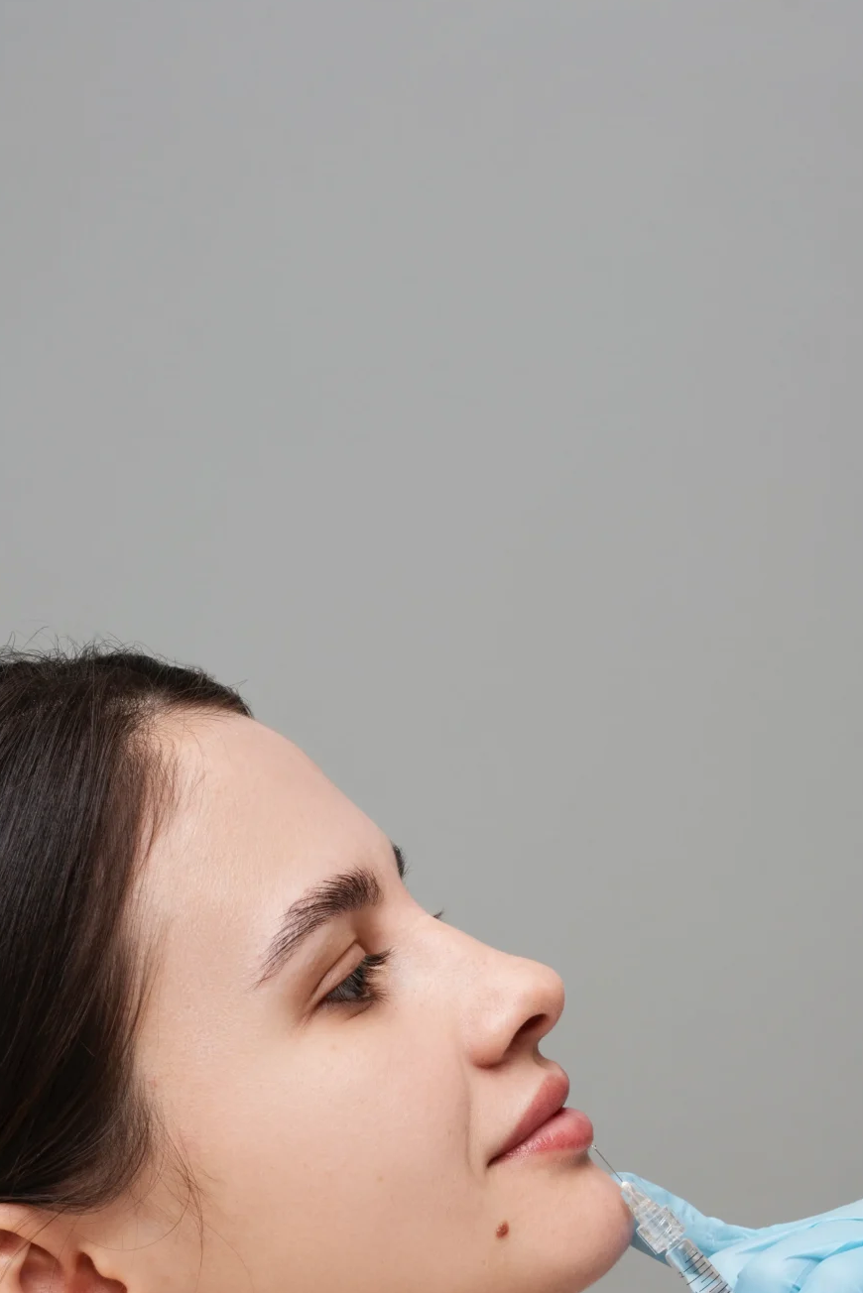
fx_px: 3881
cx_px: 535
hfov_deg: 12.7
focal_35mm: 108
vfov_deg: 18.7
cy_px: 1081
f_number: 8
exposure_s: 1/125
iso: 500
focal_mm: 55
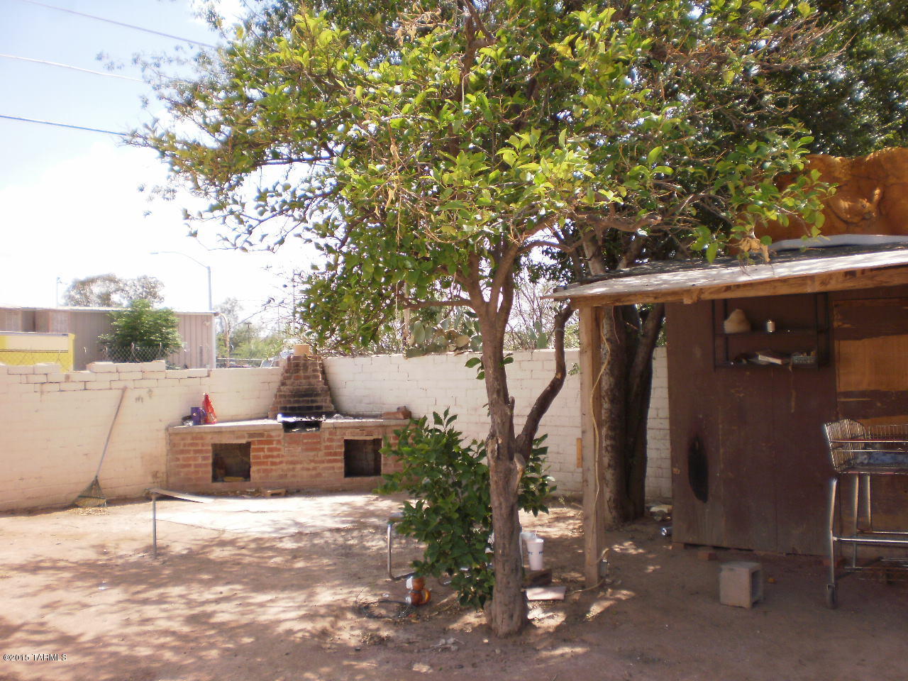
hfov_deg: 49.0
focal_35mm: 38
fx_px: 997
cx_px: 454
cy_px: 340
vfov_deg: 37.7
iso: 100
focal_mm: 6.3
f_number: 3.1
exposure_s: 1/640
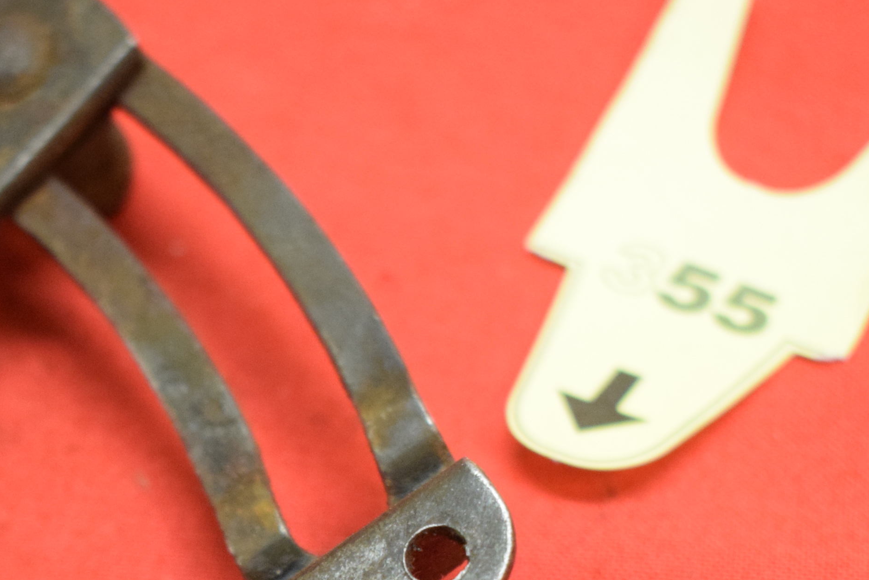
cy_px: 613
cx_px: 217
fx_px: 2608
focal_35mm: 108
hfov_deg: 18.8
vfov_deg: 12.5
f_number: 5
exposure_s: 1/100
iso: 2000
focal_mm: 30
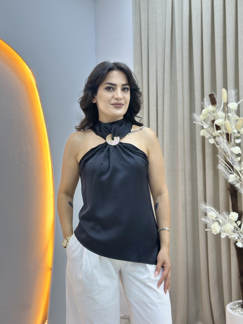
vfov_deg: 39.7
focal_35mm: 48
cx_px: 122
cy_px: 162
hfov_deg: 30.3
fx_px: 449
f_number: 1.78
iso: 64
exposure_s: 1/125
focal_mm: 6.86
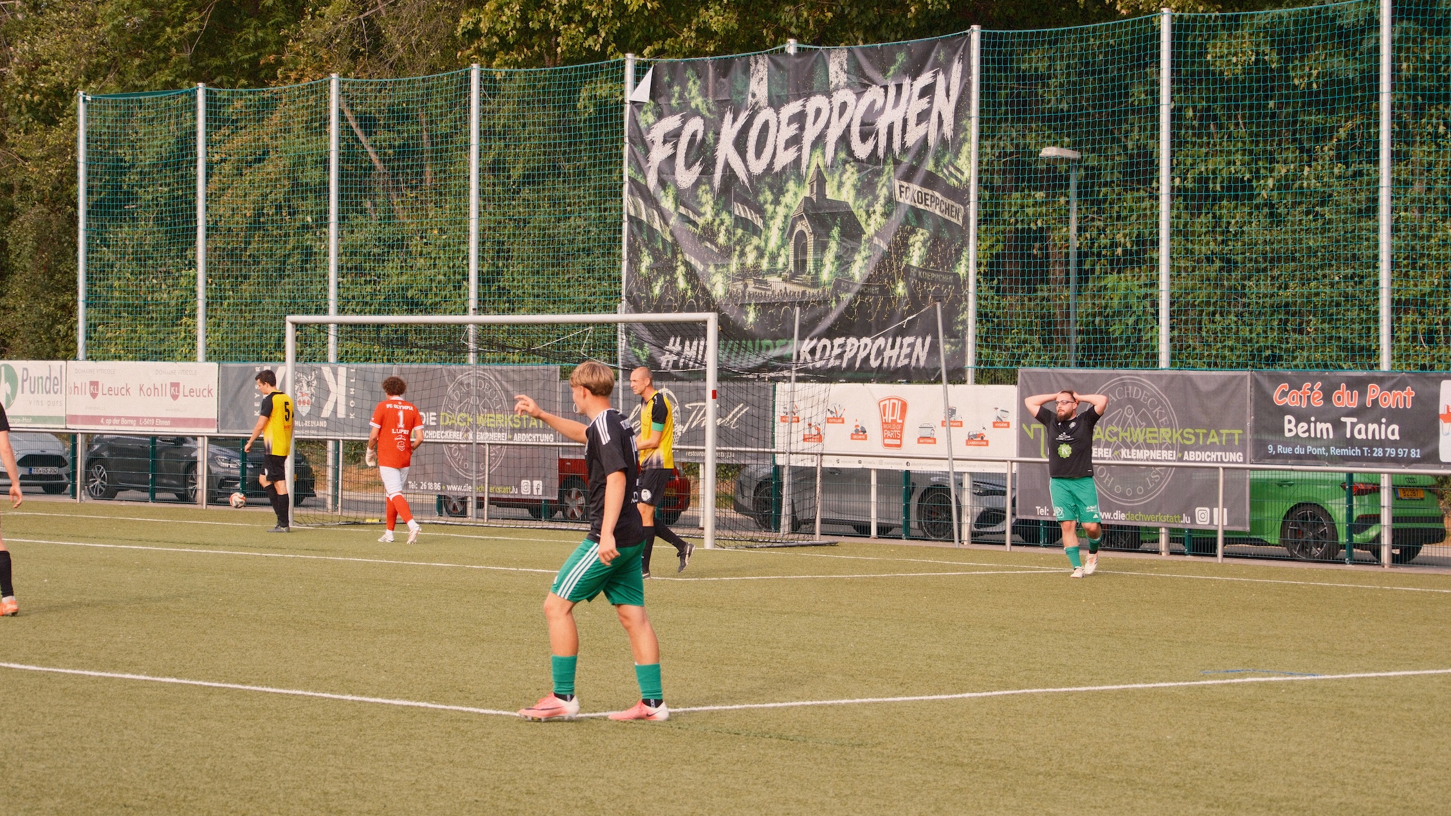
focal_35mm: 99
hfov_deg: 21.6
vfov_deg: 12.2
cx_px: 729
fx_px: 3809
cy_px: 372
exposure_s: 1/1000
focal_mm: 62.9
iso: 1250
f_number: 5.6
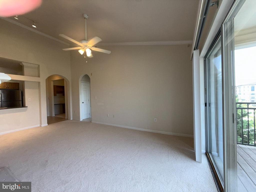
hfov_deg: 102.1
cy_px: 96
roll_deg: +1.4
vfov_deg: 85.7
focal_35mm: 14
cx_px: 128
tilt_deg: -1.5
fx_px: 104
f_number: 2.2
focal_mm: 2.22
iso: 64
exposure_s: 1/122
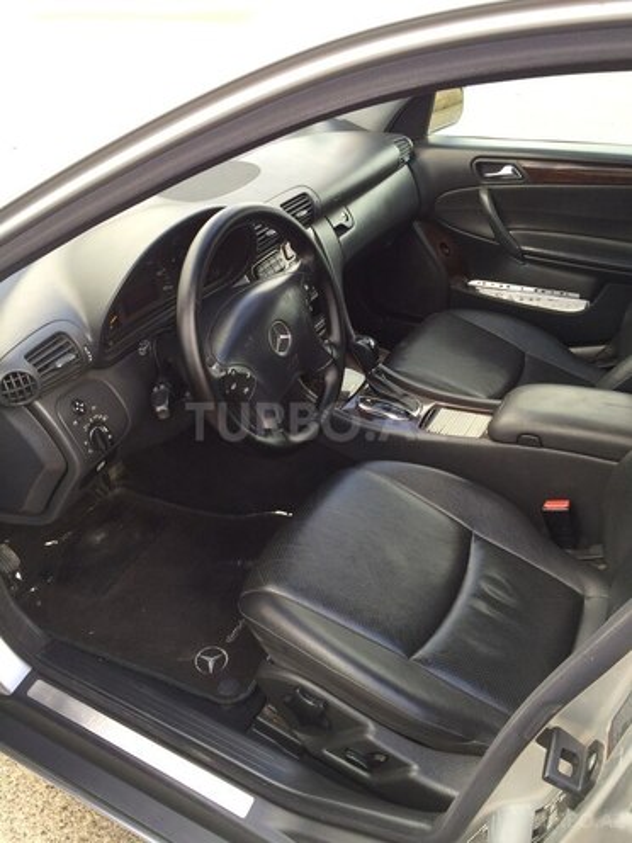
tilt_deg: -38.0
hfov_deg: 48.2
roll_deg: -0.1
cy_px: 422
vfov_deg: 61.7
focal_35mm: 29
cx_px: 316
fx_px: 706
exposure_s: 1/100
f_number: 2.2
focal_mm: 4.15
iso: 40
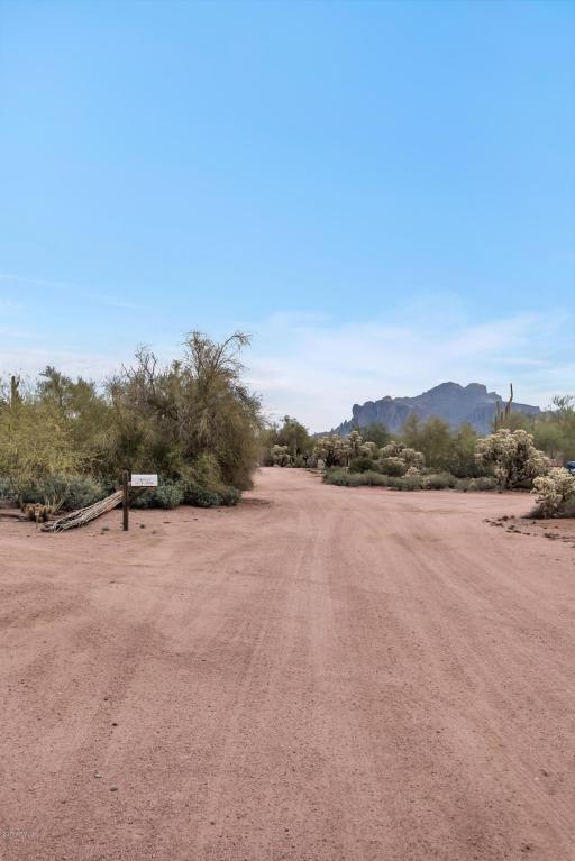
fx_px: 718
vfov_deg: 61.9
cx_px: 288
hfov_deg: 43.6
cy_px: 430
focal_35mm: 30
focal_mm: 30
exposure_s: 1/640
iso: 640
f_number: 13
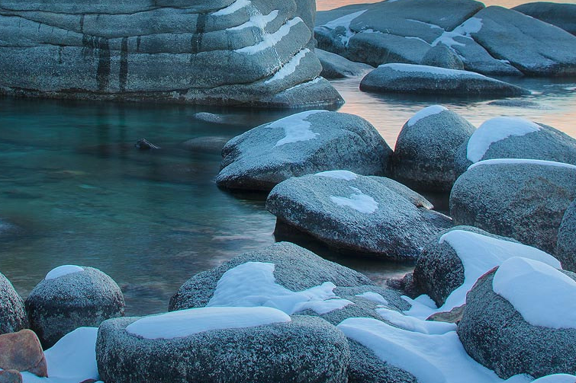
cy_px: 7
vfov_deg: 15.1
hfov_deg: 22.8
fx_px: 1424
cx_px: 185
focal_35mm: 89
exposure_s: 1/3
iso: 100
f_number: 8
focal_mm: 28
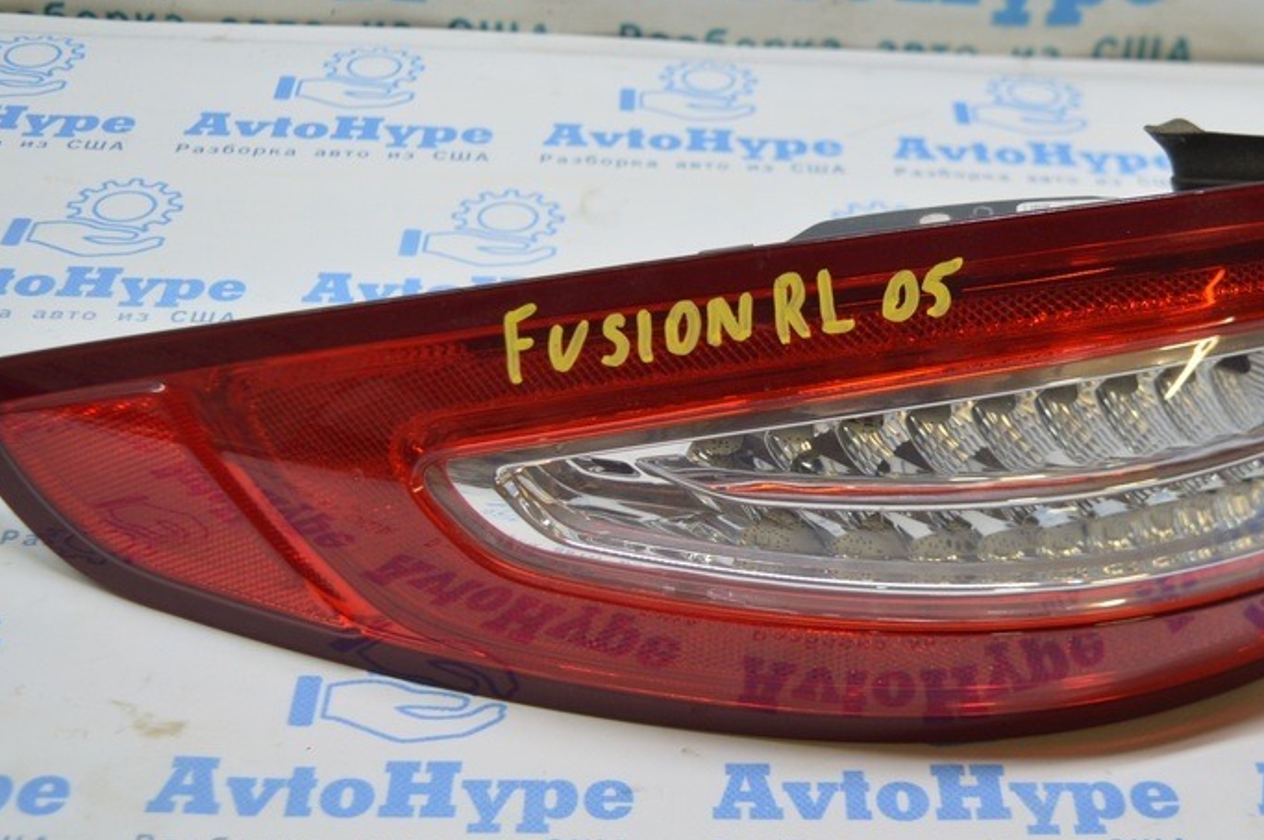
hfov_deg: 36.8
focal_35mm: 54
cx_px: 762
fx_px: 1894
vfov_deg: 25.0
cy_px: 426
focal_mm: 24
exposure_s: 1/60
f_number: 4
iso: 400
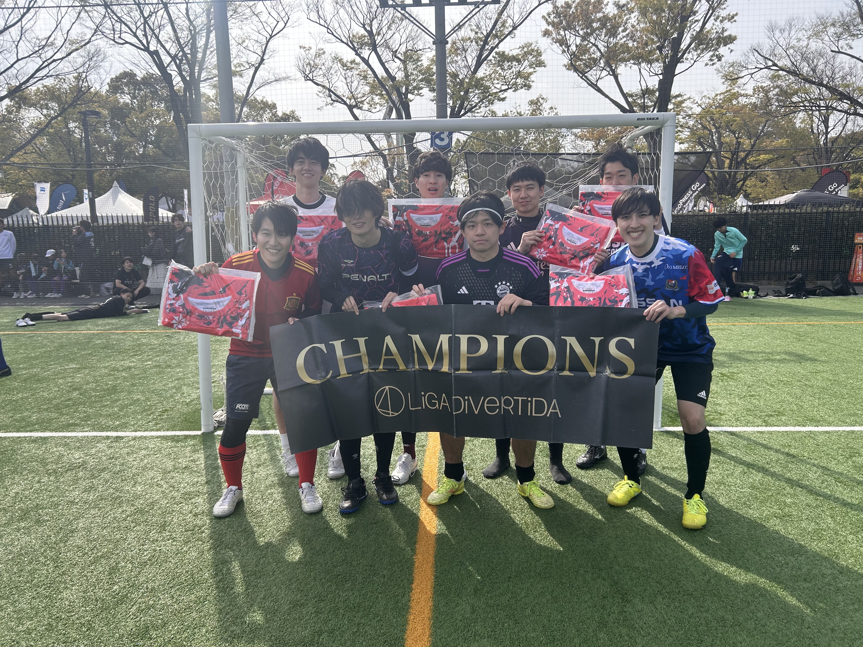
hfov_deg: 67.3
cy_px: 324
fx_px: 648
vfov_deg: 53.1
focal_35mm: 26
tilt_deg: -7.2
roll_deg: +1.6
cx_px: 432
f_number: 1.5
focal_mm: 5.7
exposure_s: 1/2165
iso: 50
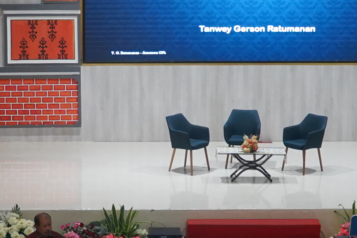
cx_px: 138
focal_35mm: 147
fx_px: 1457
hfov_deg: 14.0
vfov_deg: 9.3
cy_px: 224
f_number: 4
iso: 2500
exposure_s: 1/160
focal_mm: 34
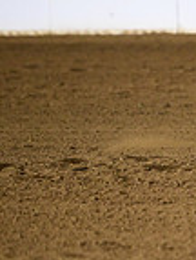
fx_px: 5847
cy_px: -14
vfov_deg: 2.5
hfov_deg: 1.9
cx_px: 497
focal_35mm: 778
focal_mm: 200
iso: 2500
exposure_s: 1/200
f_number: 4
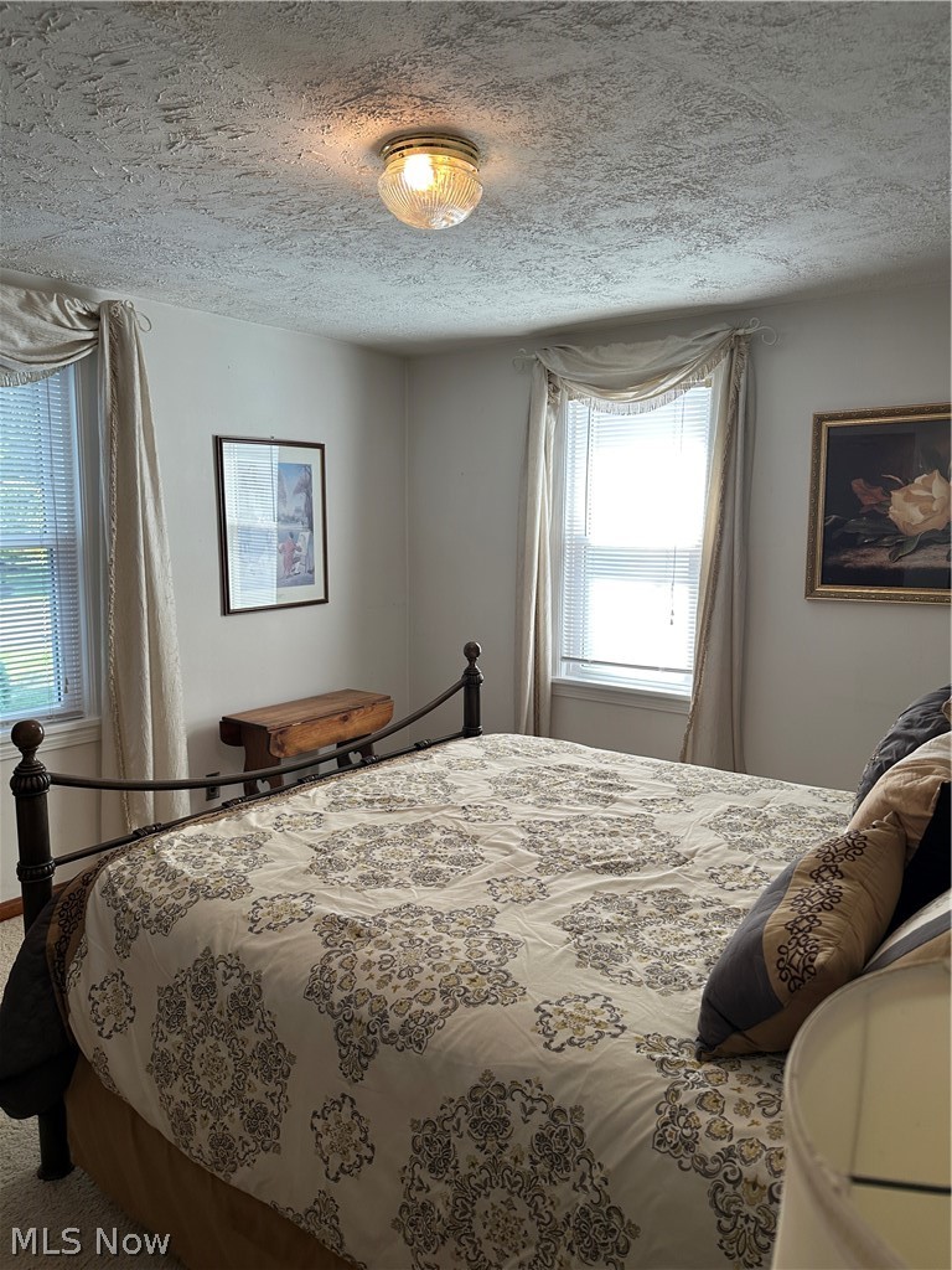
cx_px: 476
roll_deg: -1.0
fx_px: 880
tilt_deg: -5.8
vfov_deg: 71.6
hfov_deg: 56.8
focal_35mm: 24
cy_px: 635
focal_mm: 6.86
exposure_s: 1/120
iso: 100
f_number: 1.78
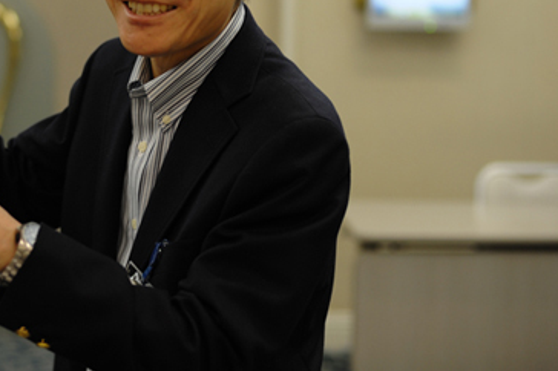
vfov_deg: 15.4
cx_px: 115
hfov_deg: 22.8
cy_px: 49
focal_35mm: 88
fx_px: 1363
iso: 560
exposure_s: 1/100
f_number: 2.8
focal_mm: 50
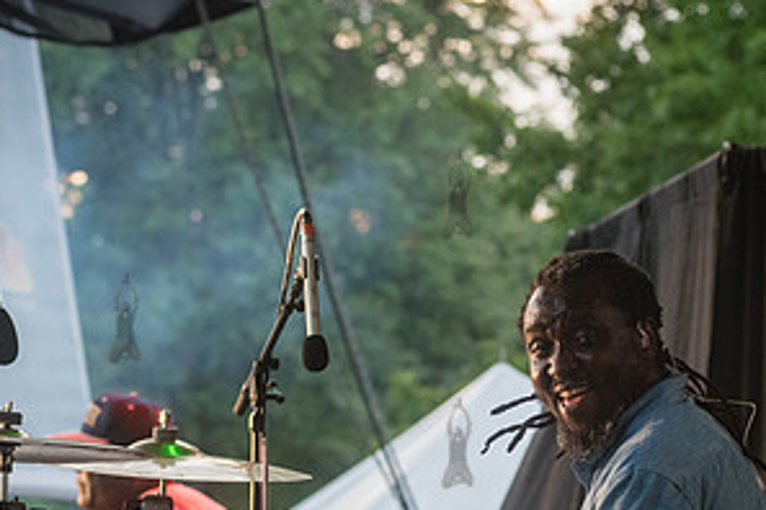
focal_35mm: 168
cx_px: 457
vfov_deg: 8.1
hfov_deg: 12.2
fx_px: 3574
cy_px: 442
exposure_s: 1/800
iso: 1600
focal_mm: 86
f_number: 4.5
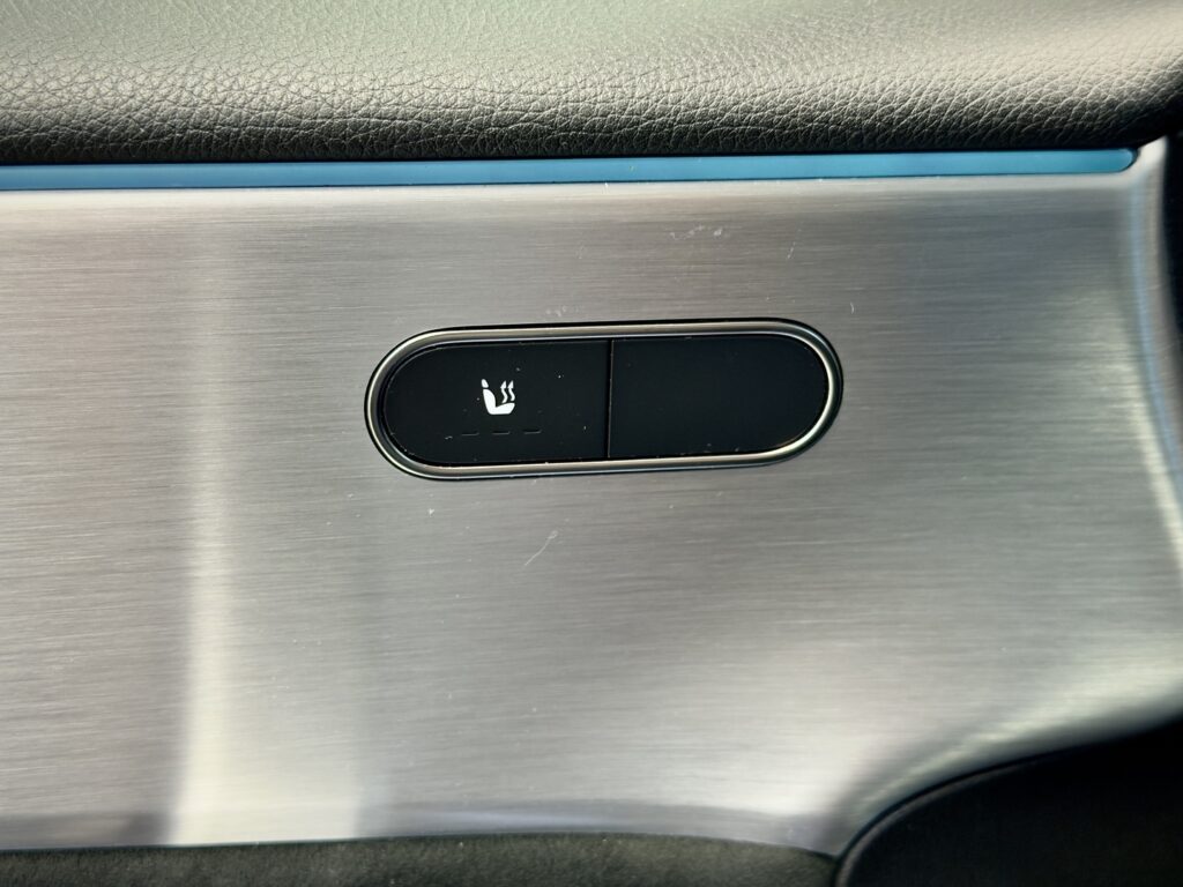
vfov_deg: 30.3
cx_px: 592
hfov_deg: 39.7
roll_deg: +0.3
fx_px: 1640
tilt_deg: -11.9
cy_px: 444
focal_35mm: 48
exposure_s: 1/50
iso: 250
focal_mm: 6.76
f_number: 1.78
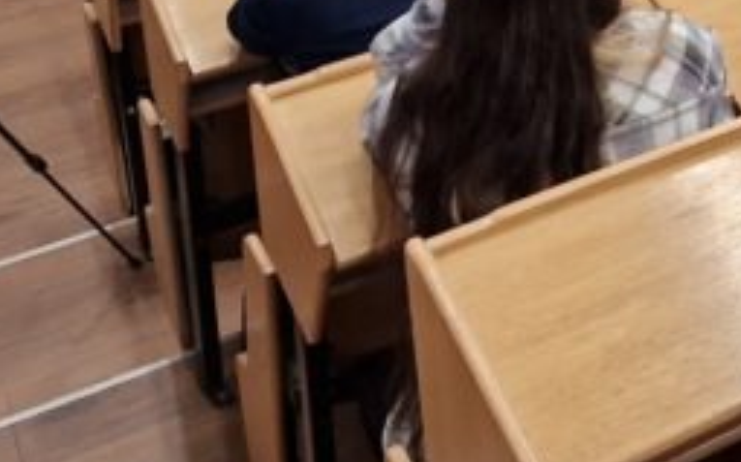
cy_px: -408
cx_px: 1136
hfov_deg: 20.4
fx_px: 1736
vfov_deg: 13.4
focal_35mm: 86
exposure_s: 1/100
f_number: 1.8
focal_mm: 6.4
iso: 125
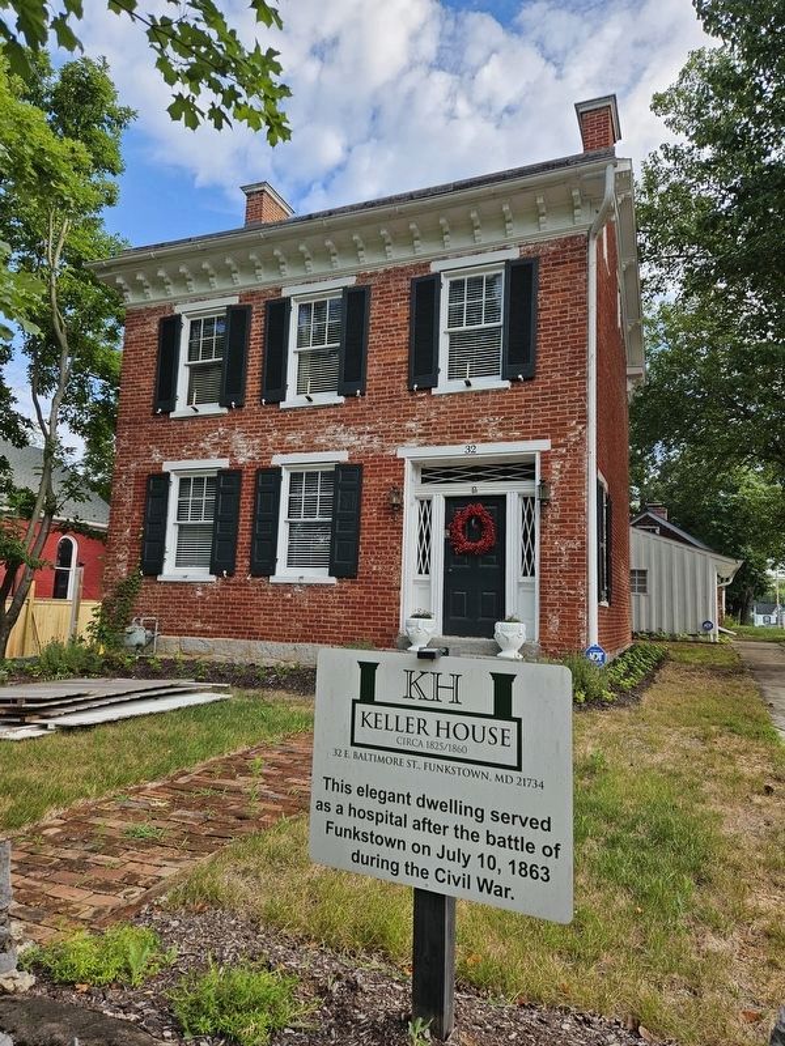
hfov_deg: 58.9
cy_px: 523
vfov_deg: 73.9
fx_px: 695
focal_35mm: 23
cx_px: 392
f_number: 1.8
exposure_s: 1/551
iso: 25
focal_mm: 5.4
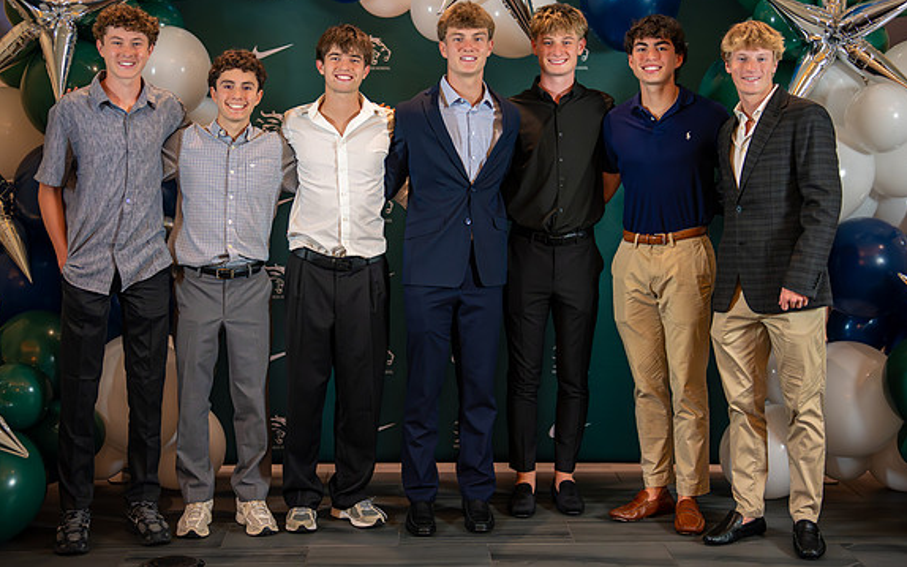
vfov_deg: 22.7
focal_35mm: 57
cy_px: 247
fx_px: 1409
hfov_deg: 35.7
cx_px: 457
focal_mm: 50
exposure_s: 1/400
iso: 1600
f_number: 1.2
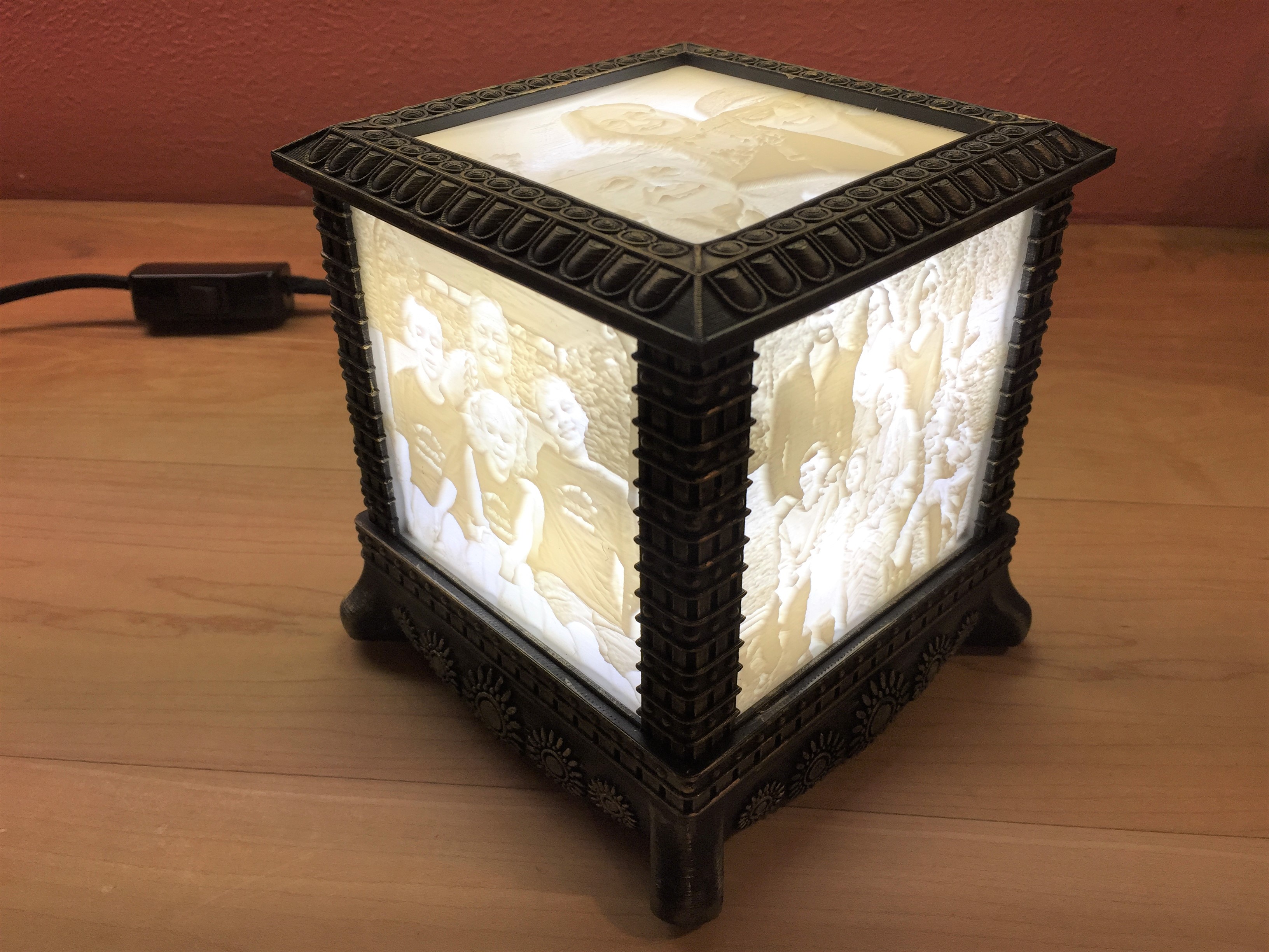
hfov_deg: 61.7
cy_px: 476
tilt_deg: -32.6
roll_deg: +0.4
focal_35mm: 29
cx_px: 634
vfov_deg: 48.2
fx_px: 1063
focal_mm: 4.15
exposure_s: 1/149
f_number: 2.2
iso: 32
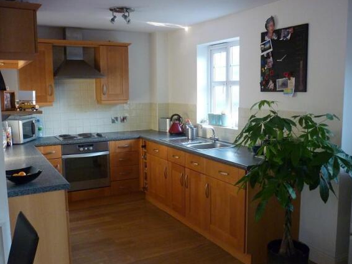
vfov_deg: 41.8
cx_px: 181
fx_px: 346
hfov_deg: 54.0
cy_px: 134
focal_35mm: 34
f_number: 2.8
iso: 400
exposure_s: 1/25
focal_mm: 5.5
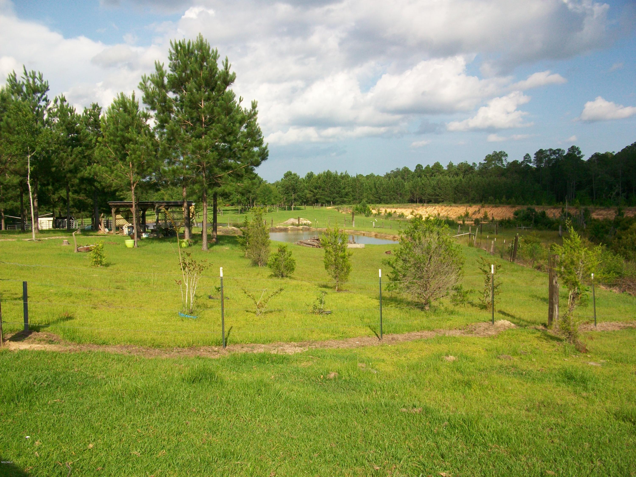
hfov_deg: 56.8
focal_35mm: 32
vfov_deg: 44.2
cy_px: 238
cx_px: 318
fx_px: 588
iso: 64
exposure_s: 1/320
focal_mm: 5.7
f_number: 5.5
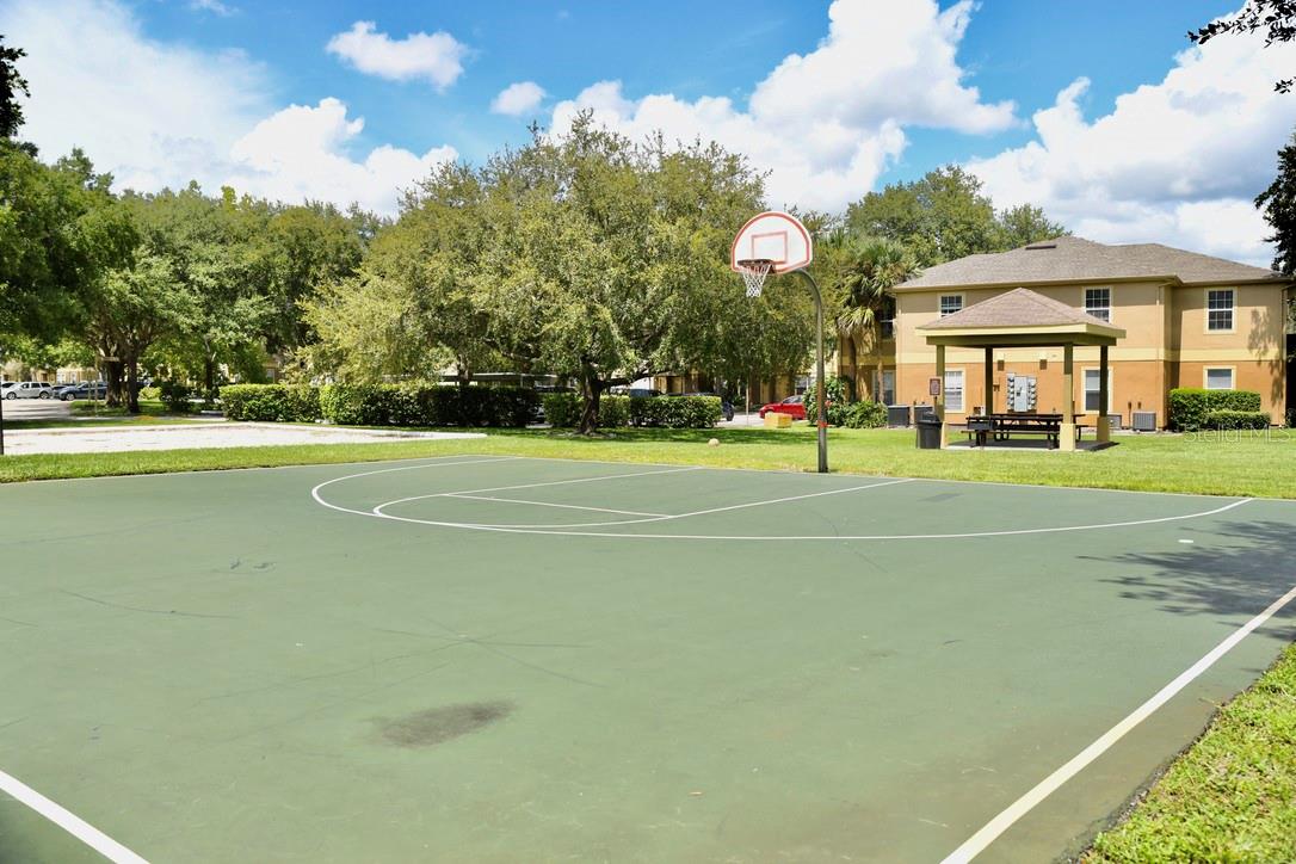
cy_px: 432
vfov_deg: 42.3
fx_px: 1116
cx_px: 648
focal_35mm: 31
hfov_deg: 60.3
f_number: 5
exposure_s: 1/2500
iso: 800
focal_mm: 31
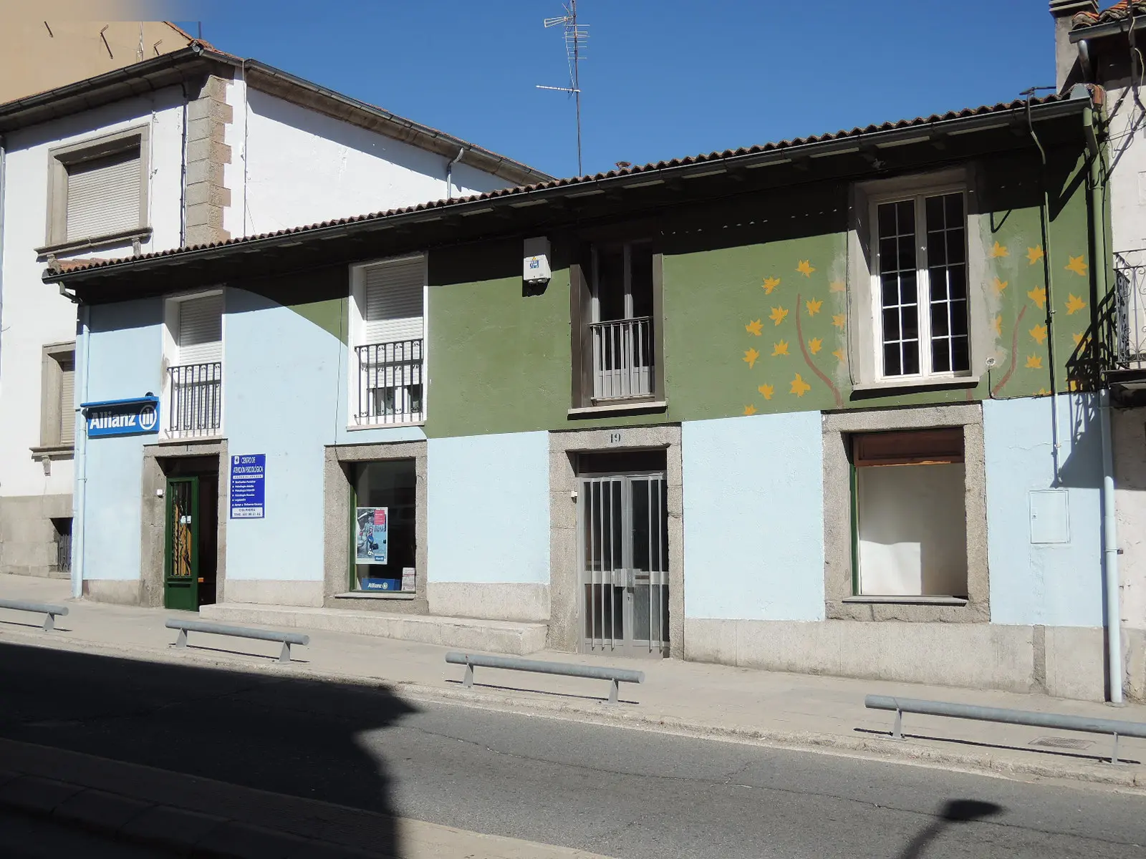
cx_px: 573
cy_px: 430
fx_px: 1324
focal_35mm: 40
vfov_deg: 36.0
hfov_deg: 46.8
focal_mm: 8.6
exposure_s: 1/160
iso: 80
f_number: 3.5
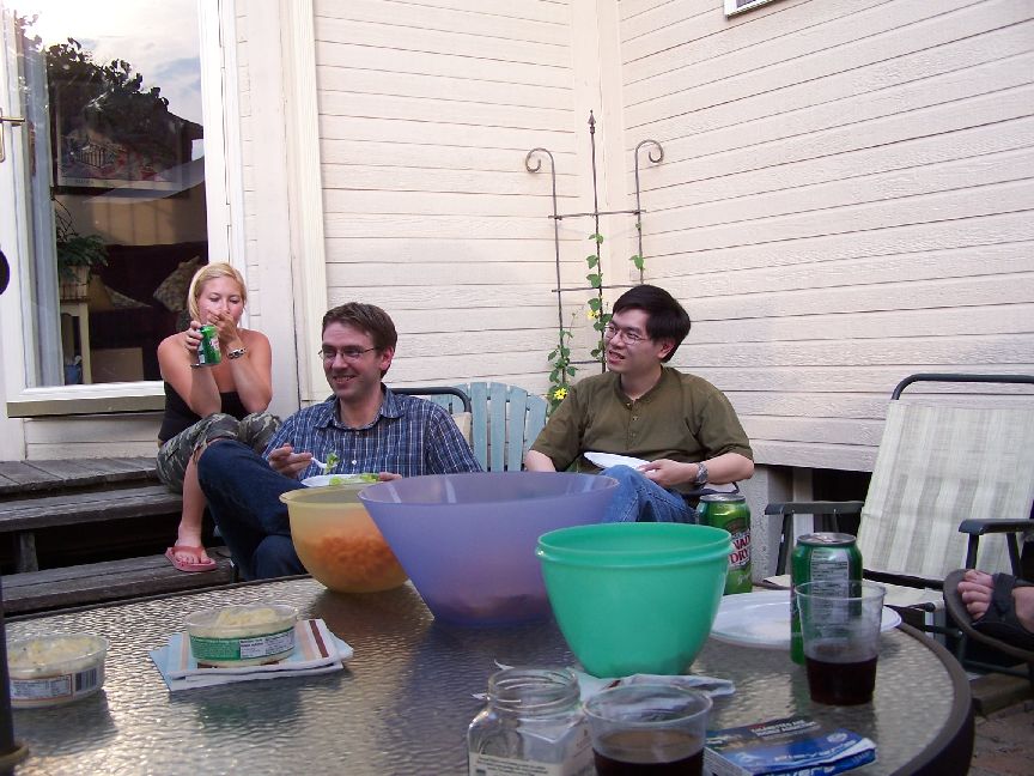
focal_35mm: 38
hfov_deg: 49.0
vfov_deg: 37.7
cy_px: 388
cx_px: 517
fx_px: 1135
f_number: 2.8
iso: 80
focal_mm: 6.3
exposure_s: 1/160
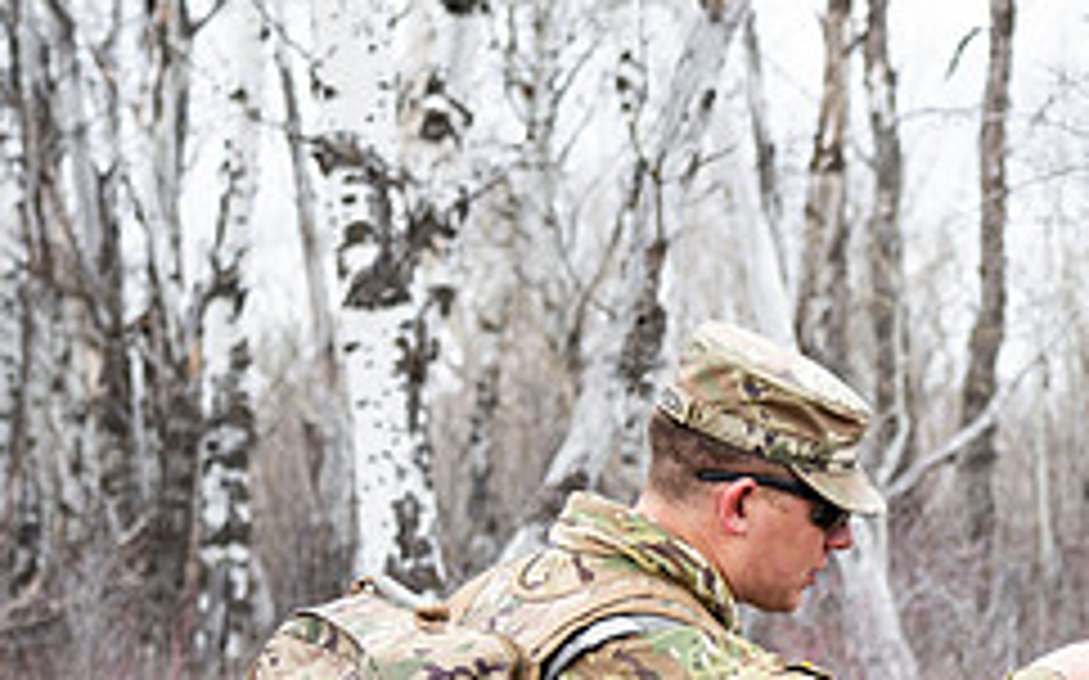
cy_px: 809
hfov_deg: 13.7
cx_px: 1135
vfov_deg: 8.6
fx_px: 4450
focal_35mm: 150
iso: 400
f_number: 4
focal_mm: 58
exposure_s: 1/640
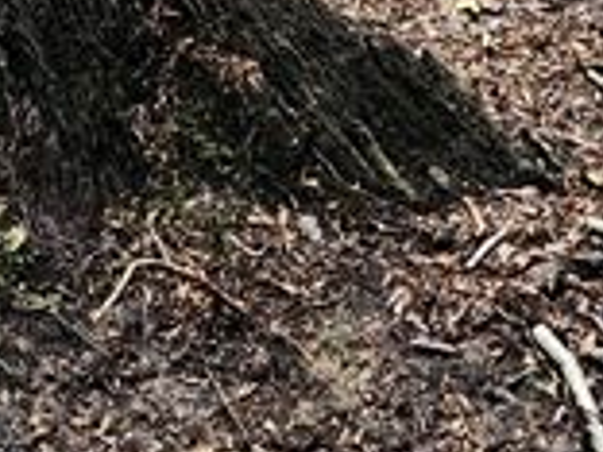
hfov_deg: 10.9
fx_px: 3083
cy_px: -1229
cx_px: 781
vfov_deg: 6.9
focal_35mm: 177
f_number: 1.8
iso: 200
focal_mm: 5.4
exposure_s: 1/100
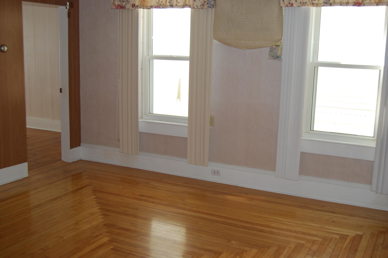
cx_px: 196
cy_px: 126
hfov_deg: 45.4
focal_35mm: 43
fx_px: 463
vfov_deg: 31.2
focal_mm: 28
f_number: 4.2
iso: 200
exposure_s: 1/60
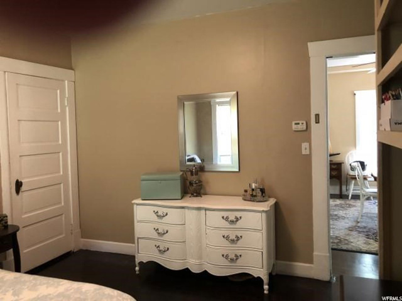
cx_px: 201
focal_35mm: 28
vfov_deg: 49.7
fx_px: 325
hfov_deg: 63.4
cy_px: 150
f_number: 1.8
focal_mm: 3.99
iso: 80
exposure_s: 1/15
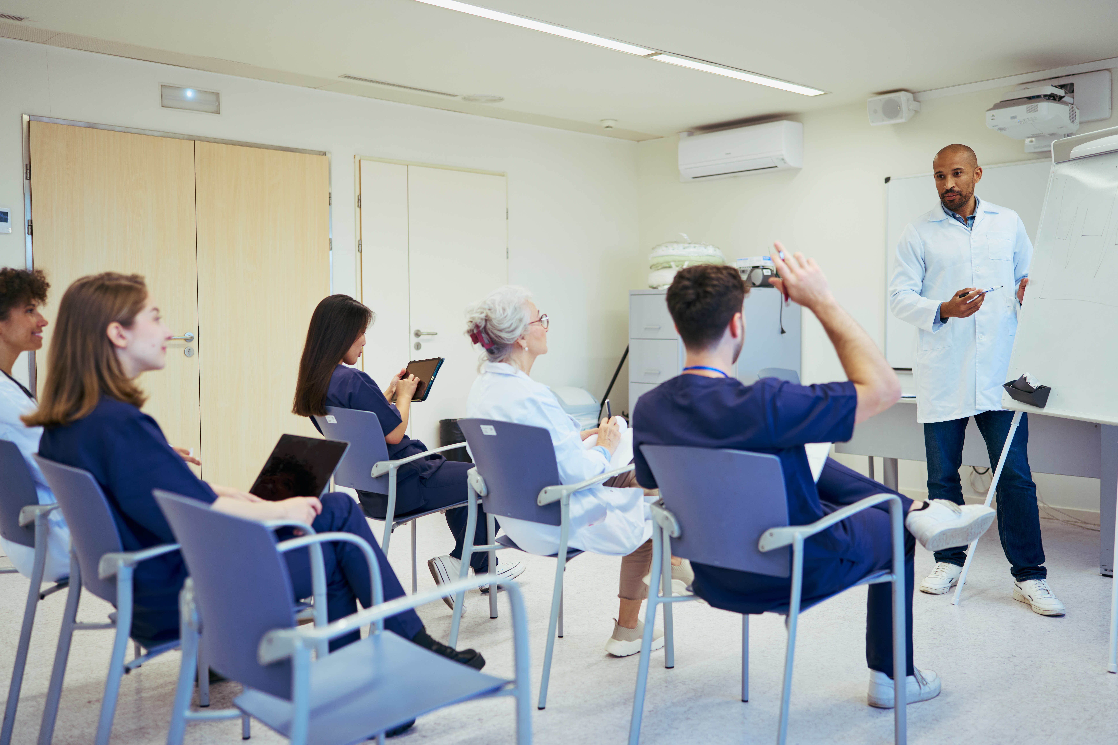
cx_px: 559
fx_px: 1087
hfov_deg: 54.4
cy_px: 372
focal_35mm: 35
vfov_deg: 37.9
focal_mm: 35
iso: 320
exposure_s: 1/250
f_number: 1.6
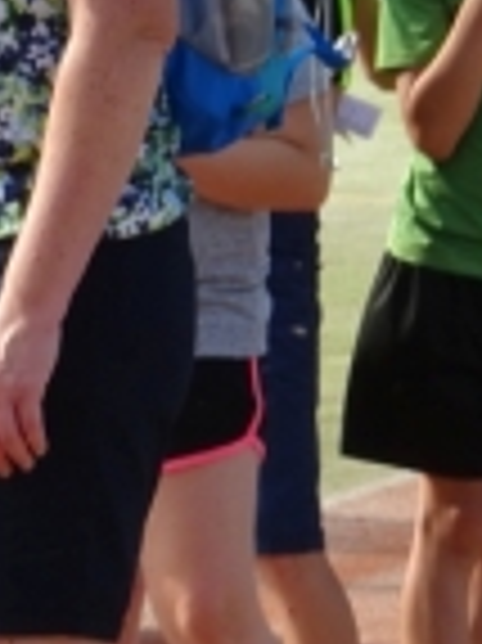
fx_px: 7791
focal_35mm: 419
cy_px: 536
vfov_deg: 4.7
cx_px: -477
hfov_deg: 3.5
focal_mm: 17.01
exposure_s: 1/160
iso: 80
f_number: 5
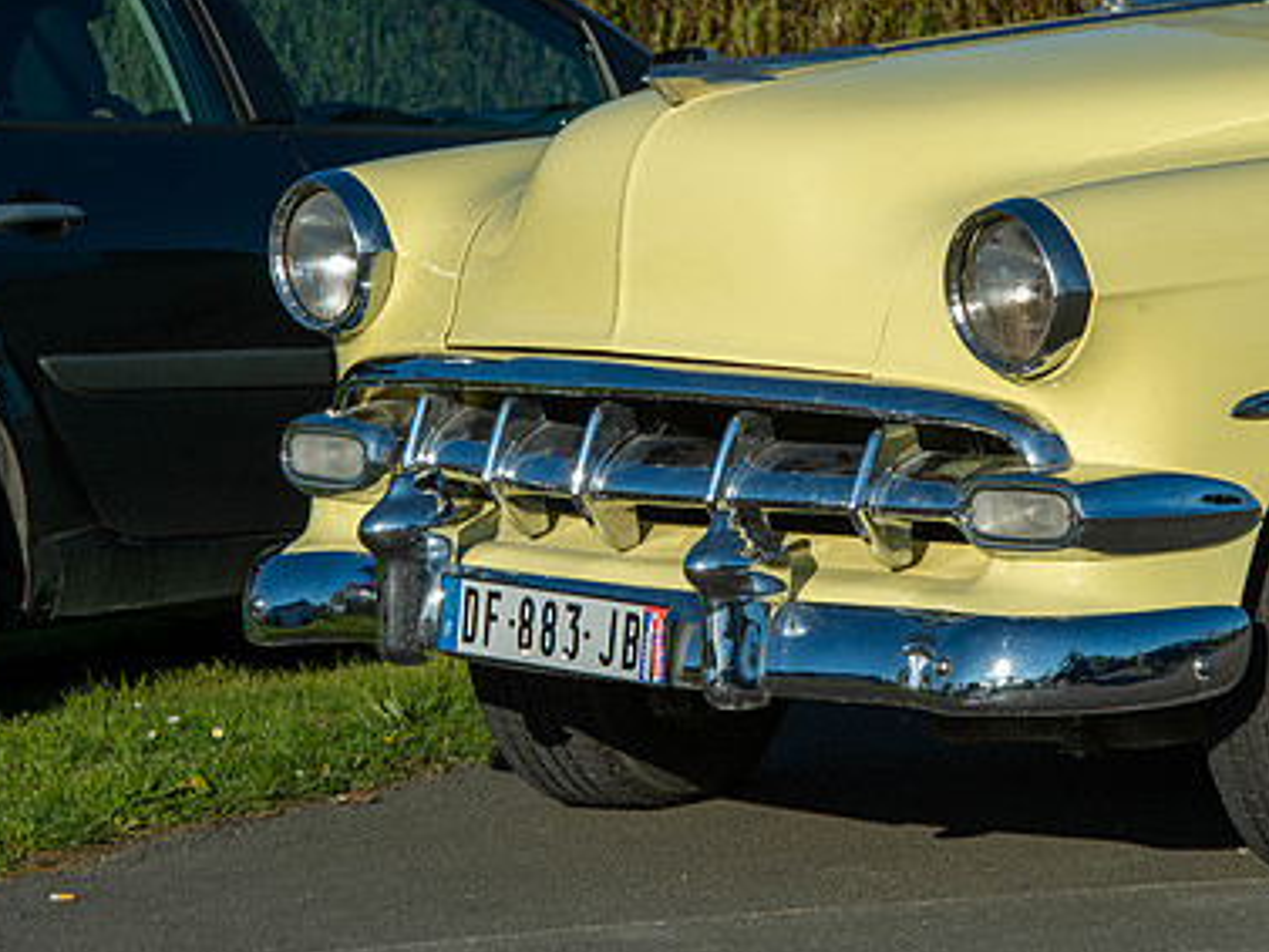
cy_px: 336
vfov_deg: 6.1
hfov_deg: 8.1
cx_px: 875
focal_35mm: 244
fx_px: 8948
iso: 100
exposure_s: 1/500
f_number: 11
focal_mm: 165
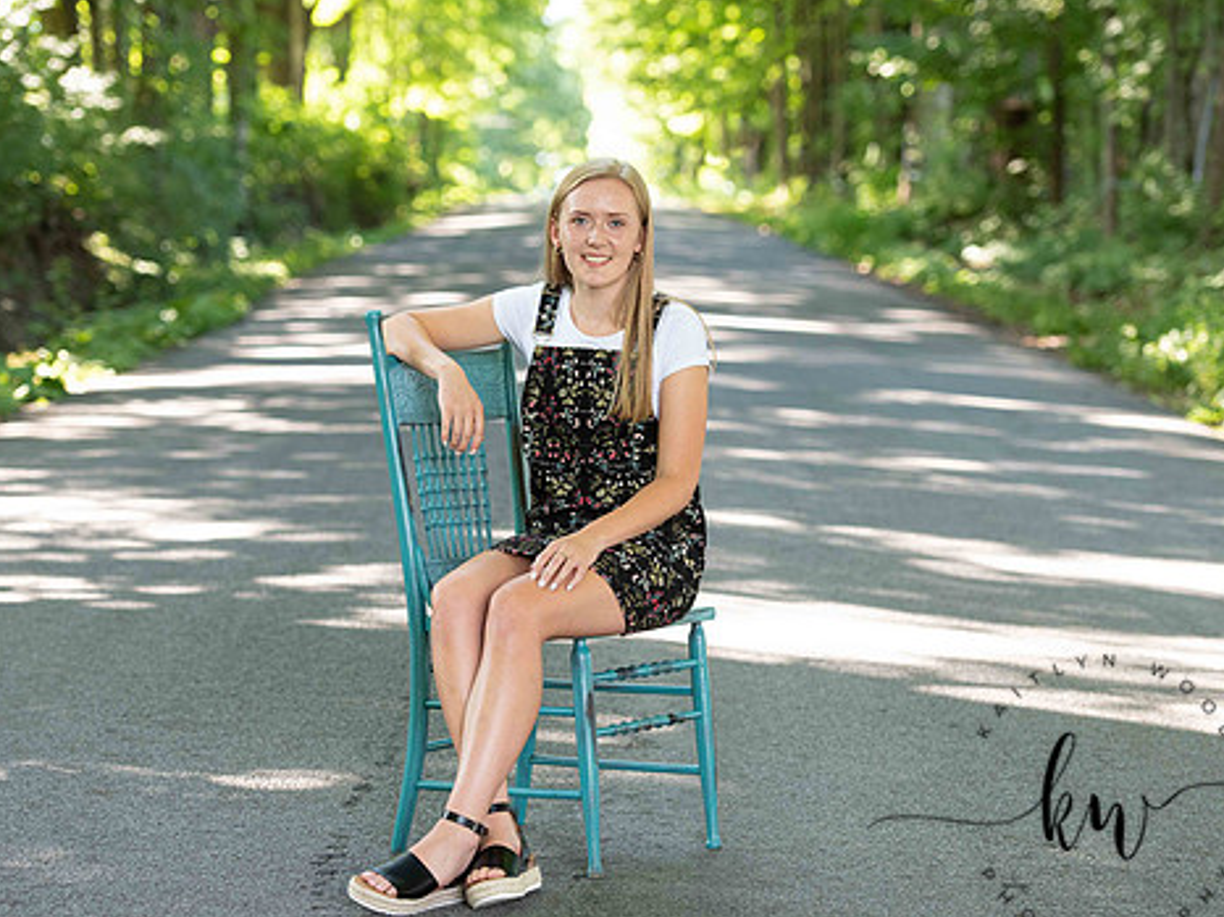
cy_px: 461
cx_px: 580
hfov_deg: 16.6
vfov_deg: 12.4
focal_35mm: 119
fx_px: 4206
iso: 640
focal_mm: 98
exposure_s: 1/200
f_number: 3.5
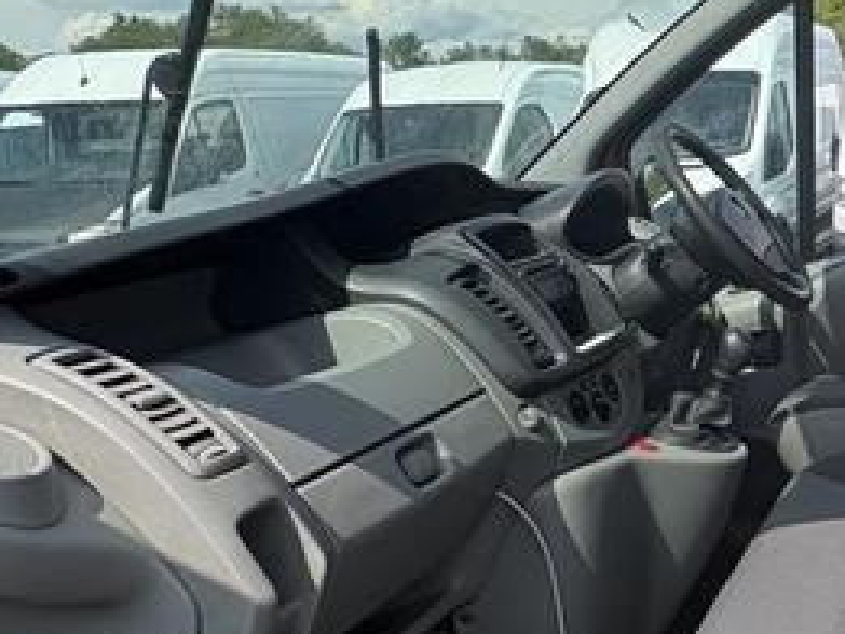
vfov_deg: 30.1
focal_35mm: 48
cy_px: 424
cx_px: 1062
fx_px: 1172
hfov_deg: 31.7
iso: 50
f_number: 2.2
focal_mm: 2.22
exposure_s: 1/956
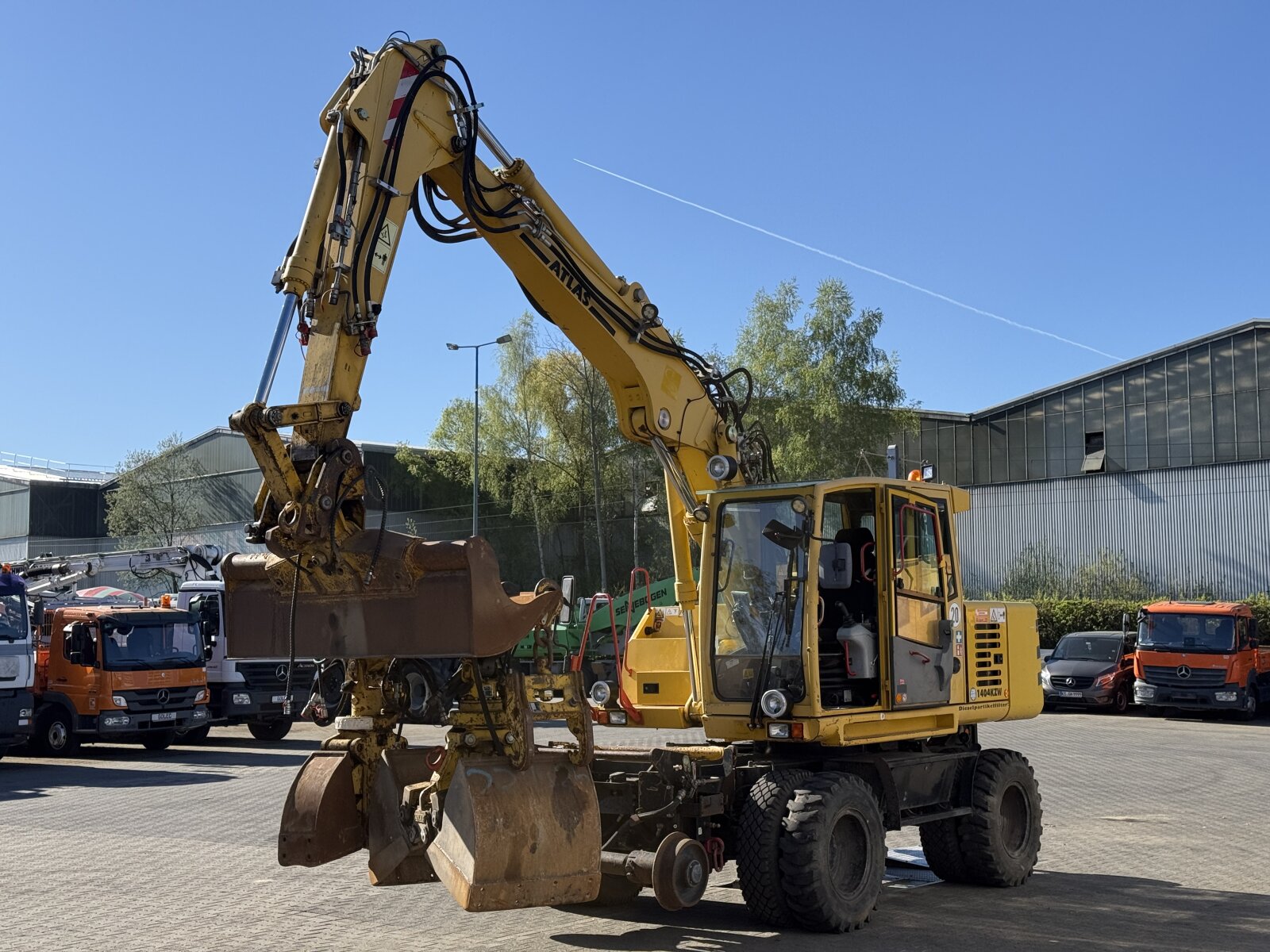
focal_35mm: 48
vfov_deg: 30.3
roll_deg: -0.2
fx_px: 1761
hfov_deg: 39.7
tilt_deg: +6.7
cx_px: 635
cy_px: 476
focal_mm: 6.76
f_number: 1.78
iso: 64
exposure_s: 1/4329
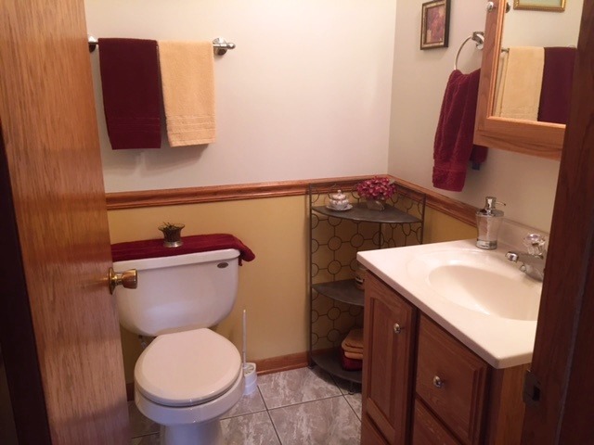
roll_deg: -0.8
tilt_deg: -16.2
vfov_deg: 48.2
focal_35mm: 29
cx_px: 297
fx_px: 498
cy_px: 222
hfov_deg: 61.7
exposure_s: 1/30
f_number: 2.2
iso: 80
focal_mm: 4.15
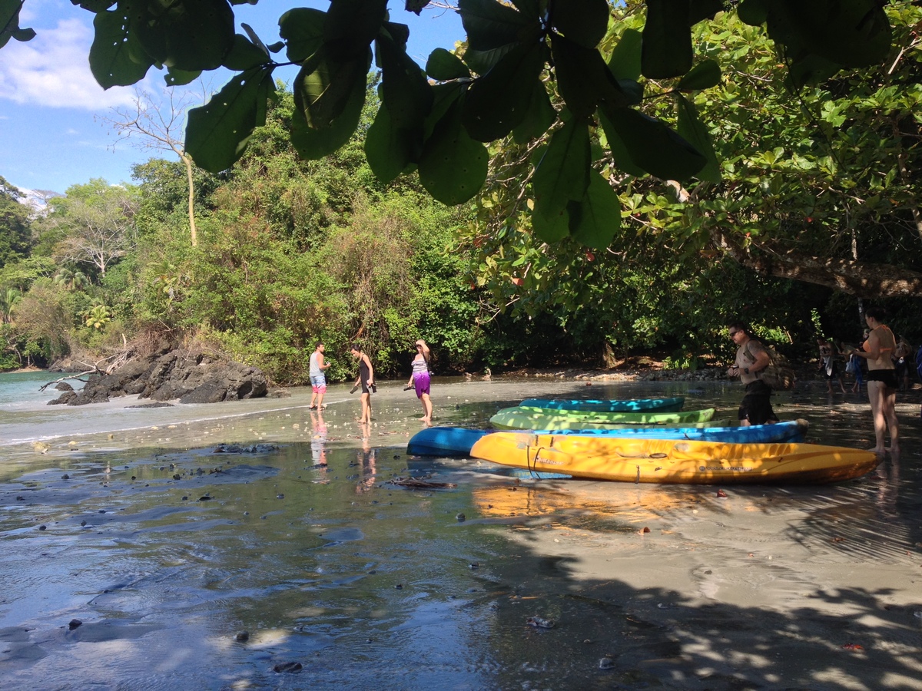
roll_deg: +1.3
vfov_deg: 40.7
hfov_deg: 52.6
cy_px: 346
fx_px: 932
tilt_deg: -2.4
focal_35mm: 35
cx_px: 461
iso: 50
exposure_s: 1/613
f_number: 2.4
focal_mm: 4.28
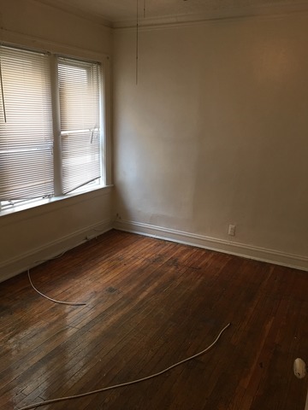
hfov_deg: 48.2
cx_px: 154
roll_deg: -1.6
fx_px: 344
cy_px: 205
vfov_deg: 61.7
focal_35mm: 29
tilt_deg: -12.9
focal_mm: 4.15
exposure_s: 1/15
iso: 50
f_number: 2.2
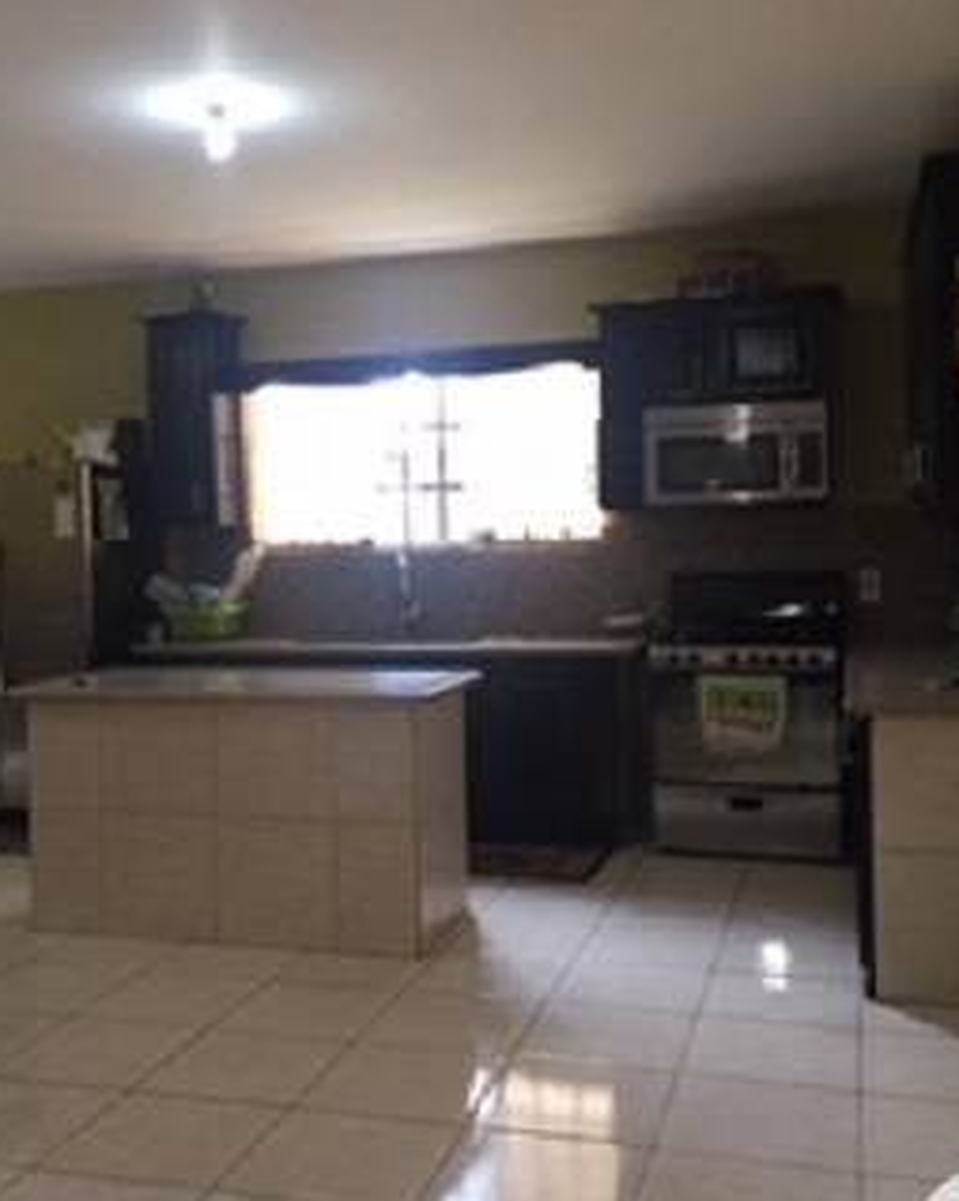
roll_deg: +0.6
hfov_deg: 39.1
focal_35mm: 38
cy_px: 600
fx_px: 1349
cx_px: 419
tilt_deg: -3.8
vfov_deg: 48.0
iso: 40
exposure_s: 1/30
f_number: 2.2
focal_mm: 4.15
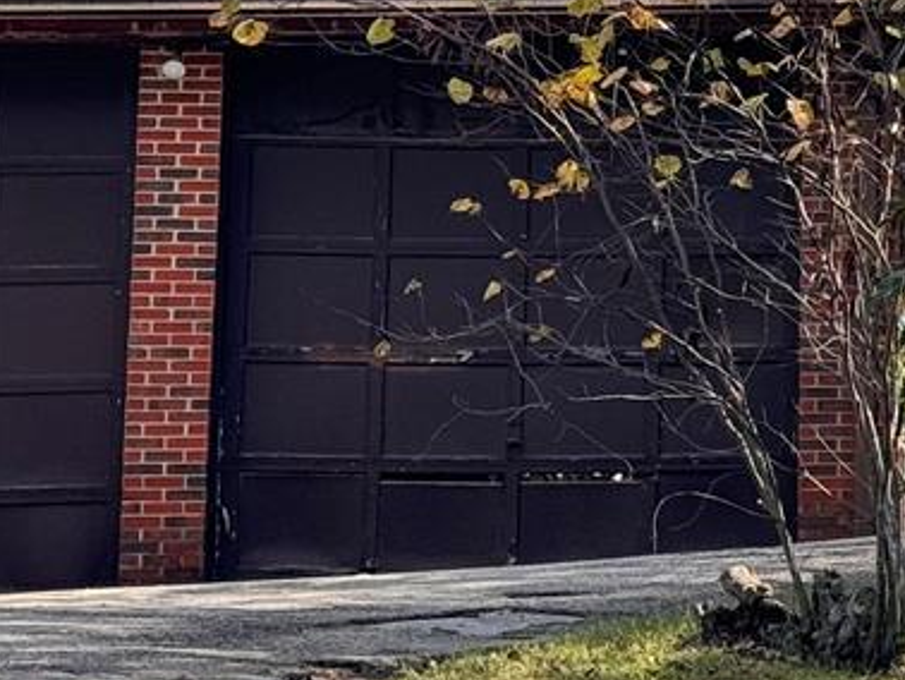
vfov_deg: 7.3
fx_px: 5311
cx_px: 1446
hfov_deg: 9.4
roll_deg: +1.5
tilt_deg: +8.6
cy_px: -38
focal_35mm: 203
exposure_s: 1/1395
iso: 64
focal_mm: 6.76
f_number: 1.78
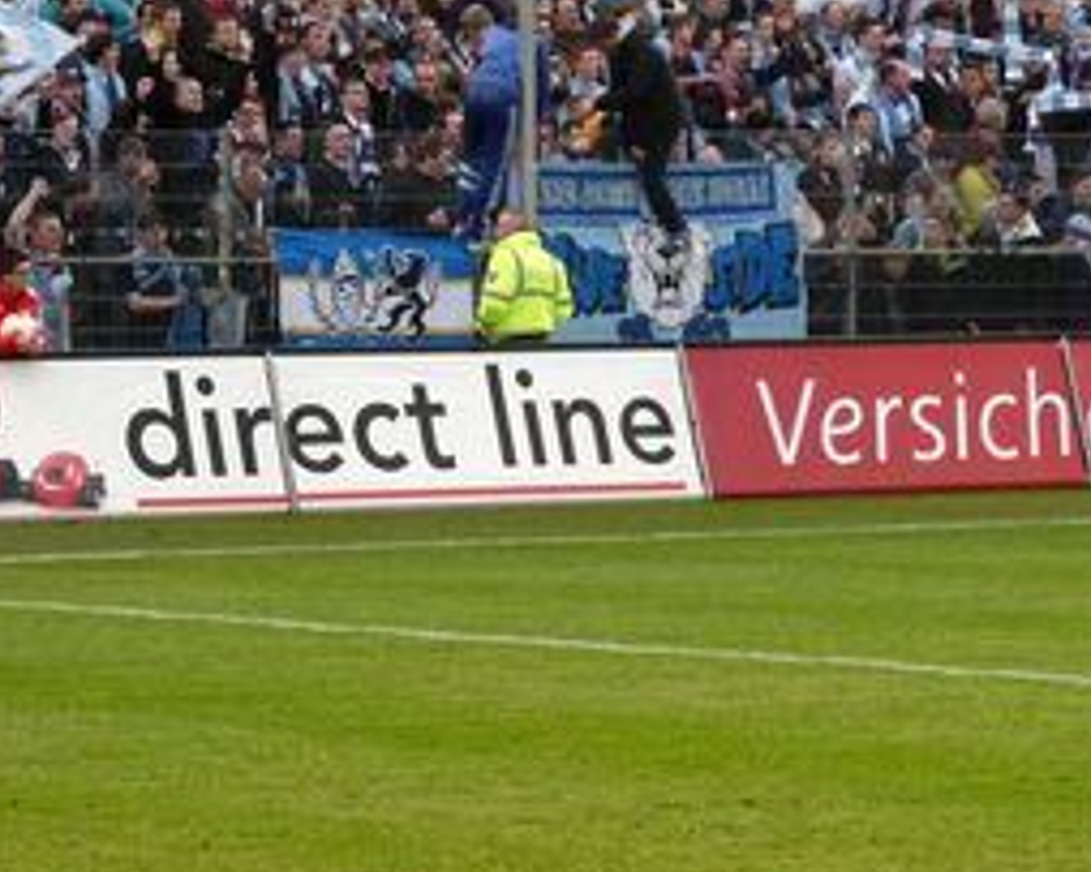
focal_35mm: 221
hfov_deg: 8.7
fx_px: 7133
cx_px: 554
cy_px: -2
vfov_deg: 7.0
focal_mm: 18
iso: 400
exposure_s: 1/80
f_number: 3.6
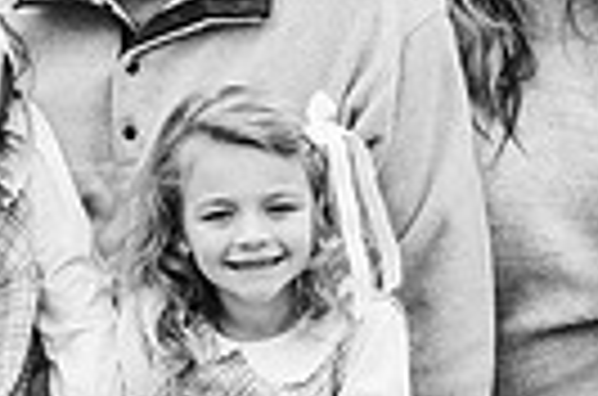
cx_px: 310
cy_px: 119
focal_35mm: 372
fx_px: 6165
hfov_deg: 5.6
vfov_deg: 3.7
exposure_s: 1/400
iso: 250
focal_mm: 85
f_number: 2.5
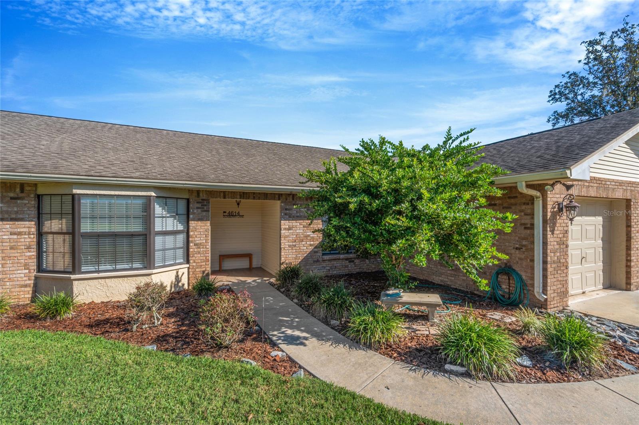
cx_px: 320
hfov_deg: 96.7
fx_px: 284
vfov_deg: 73.7
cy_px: 212
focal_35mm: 16
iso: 100
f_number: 19
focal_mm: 16
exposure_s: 1/30
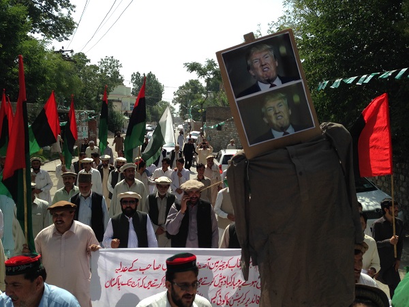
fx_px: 390
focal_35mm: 33
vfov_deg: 42.9
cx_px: 204
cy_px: 154
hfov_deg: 55.4
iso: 50
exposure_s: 1/1466
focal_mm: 4.12
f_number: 2.4
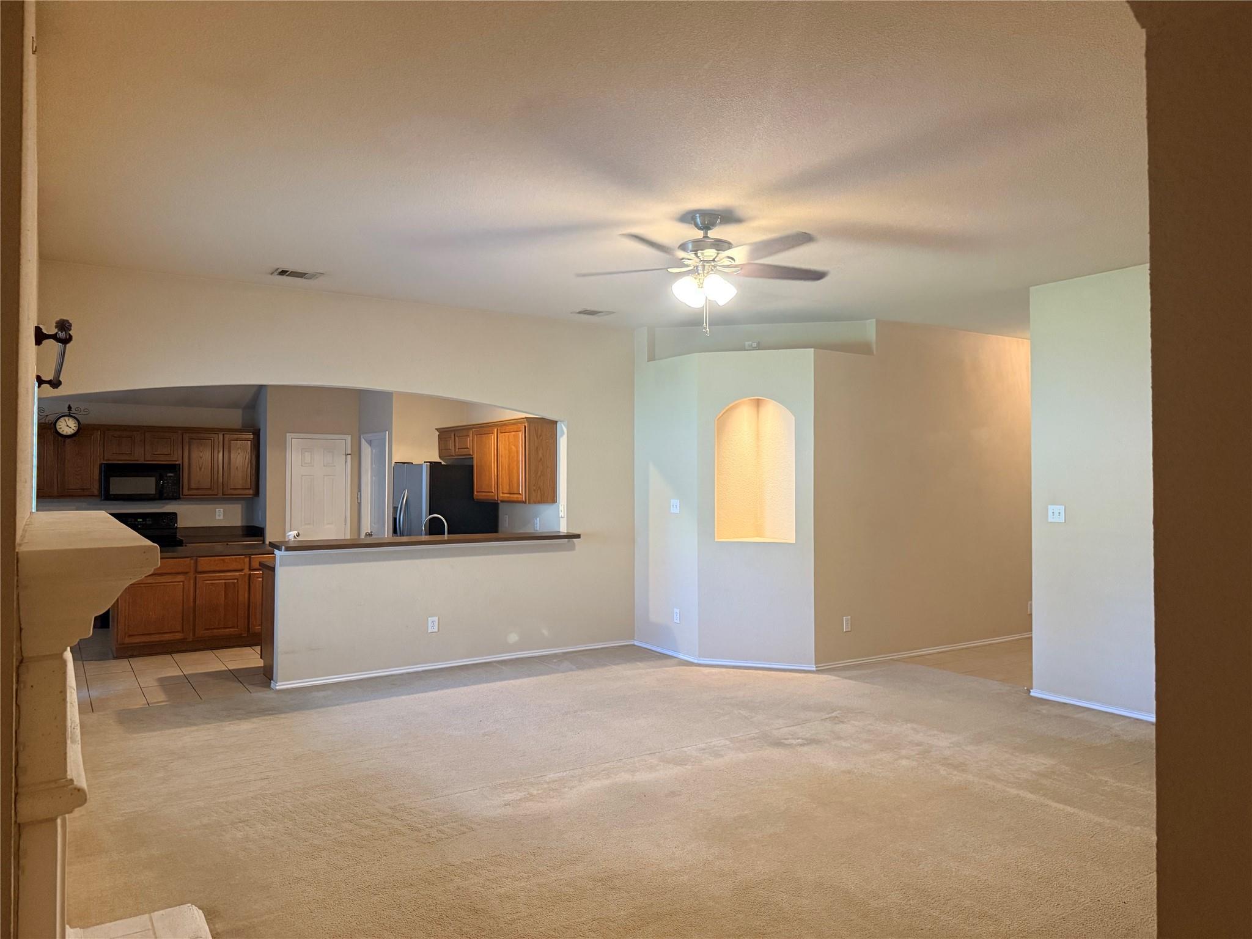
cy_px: 470
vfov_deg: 56.8
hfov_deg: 71.6
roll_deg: -0.5
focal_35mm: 24
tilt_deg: +1.6
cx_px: 626
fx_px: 868
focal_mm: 6.76
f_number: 1.78
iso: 320
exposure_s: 1/60
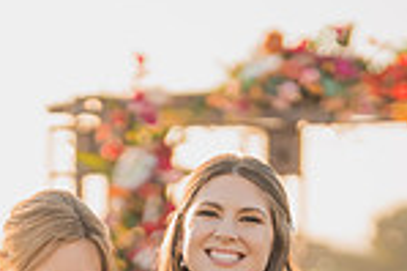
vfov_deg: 6.8
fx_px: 2202
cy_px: 494
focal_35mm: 195
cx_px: 41
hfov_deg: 10.5
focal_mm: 50
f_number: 1.2
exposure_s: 1/3200
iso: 200
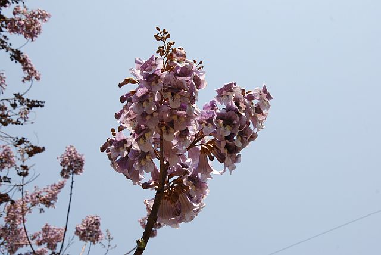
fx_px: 715
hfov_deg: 29.8
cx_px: 190
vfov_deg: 20.2
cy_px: 128
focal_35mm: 68
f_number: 11
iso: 400
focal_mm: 45
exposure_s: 1/500
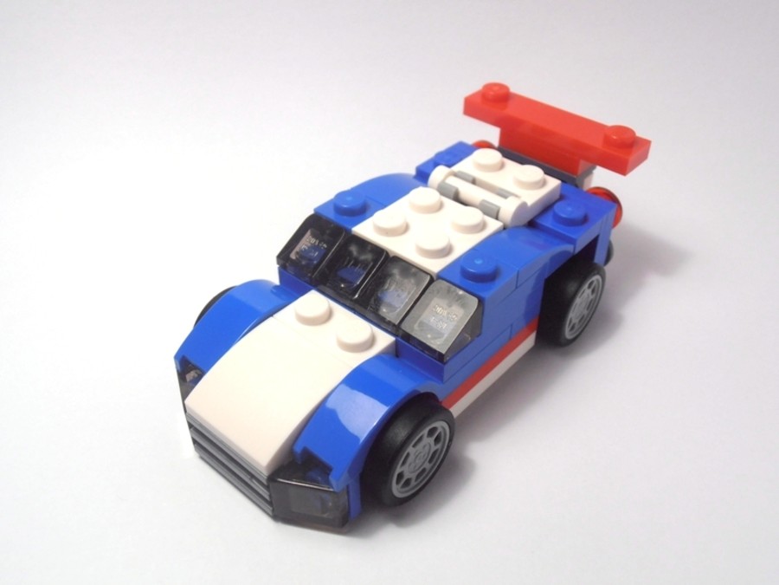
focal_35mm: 37
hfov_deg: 50.1
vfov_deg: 38.7
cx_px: 390
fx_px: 833
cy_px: 292
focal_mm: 6.61
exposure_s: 1/100
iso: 80
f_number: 3.9
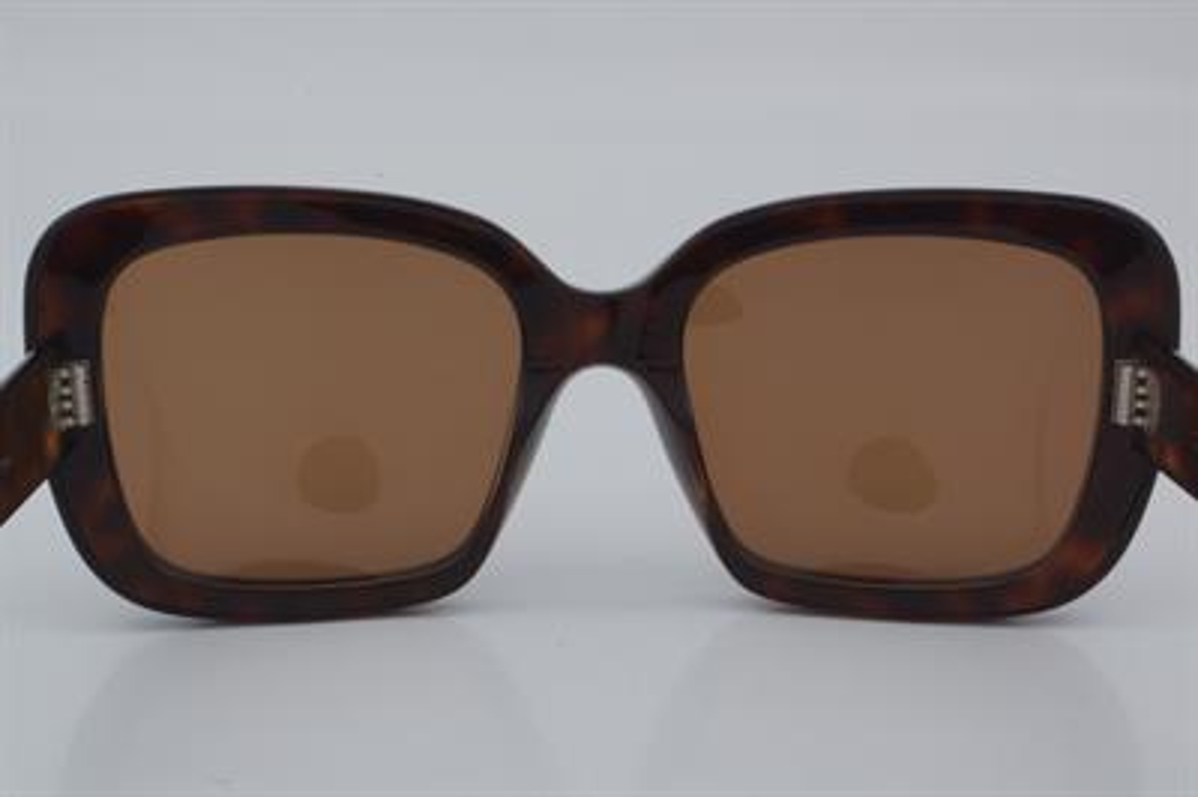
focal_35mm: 75
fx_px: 2494
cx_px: 599
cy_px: 398
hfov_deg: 27.0
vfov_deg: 18.2
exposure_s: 1/4
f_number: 32
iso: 100
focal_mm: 50
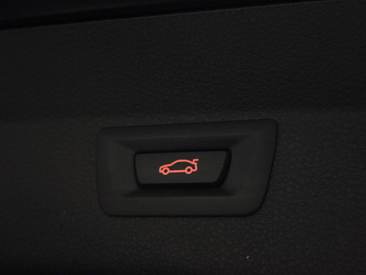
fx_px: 508
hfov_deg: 39.7
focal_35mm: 48
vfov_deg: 30.3
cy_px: 138
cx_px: 183
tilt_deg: +20.3
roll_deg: -2.9
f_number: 1.78
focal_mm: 6.76
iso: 1000
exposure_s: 1/20
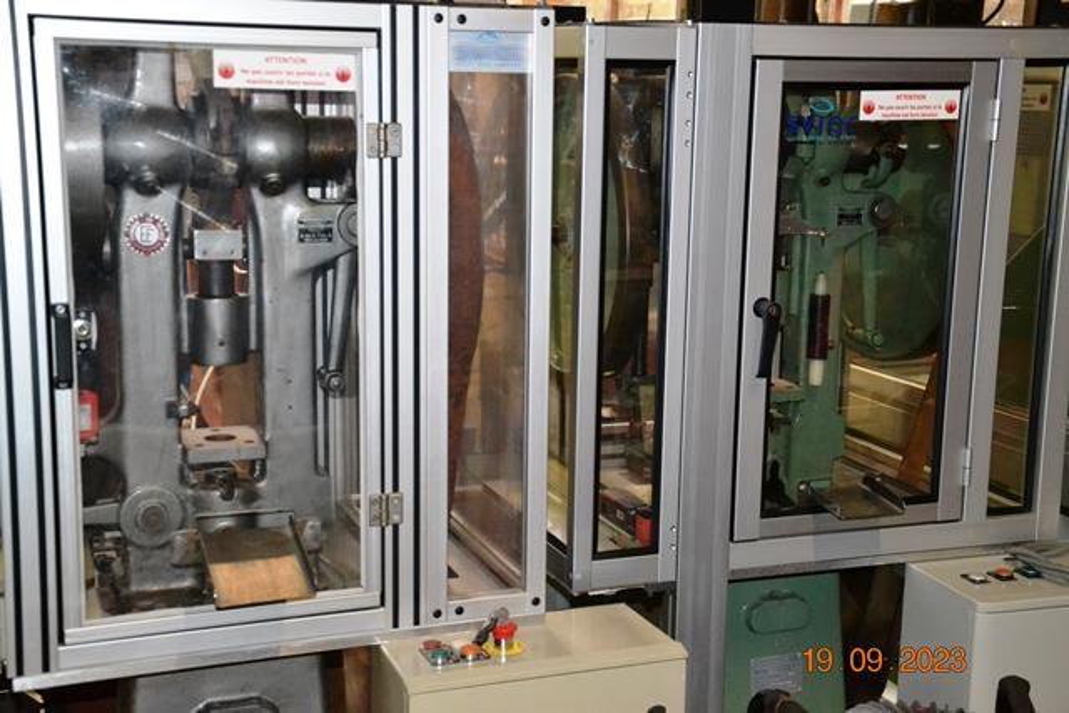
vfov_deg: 26.5
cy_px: 356
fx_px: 1515
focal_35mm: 51
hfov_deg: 38.9
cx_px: 534
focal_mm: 34
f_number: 4.2
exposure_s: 1/60
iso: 3200
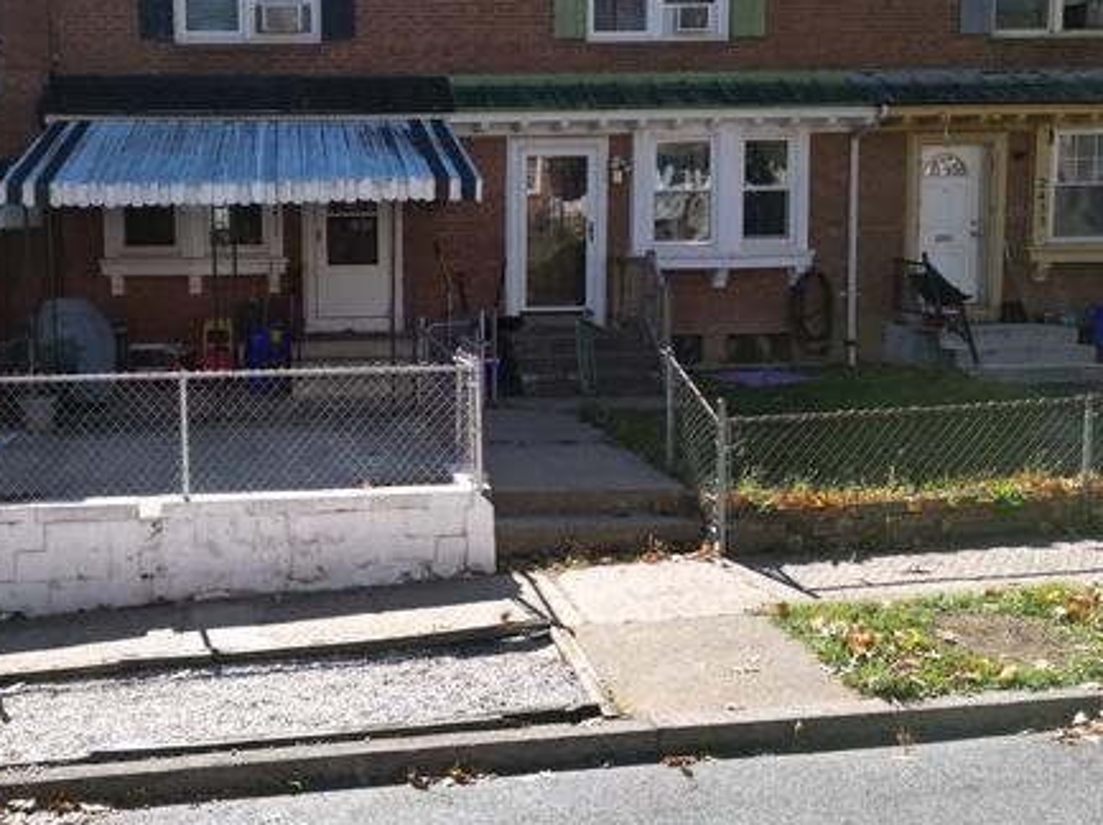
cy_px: 344
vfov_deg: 38.5
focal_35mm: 37
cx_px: 325
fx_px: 1178
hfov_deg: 48.9
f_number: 1.7
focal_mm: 6.72
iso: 100
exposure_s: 1/160
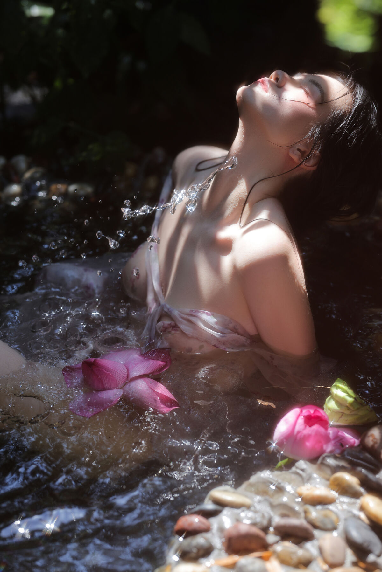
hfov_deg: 16.3
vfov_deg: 24.2
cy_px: 286
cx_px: 191
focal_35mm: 84
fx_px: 1336
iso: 400
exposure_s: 1/4000
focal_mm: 85
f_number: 2.5
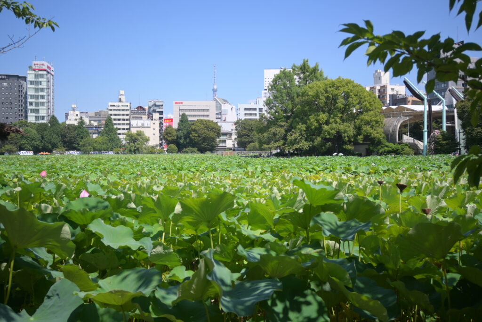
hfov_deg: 51.3
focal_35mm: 38
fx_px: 502
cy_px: 161
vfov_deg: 35.5
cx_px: 241
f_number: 4.2
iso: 100
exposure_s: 1/800
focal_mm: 25
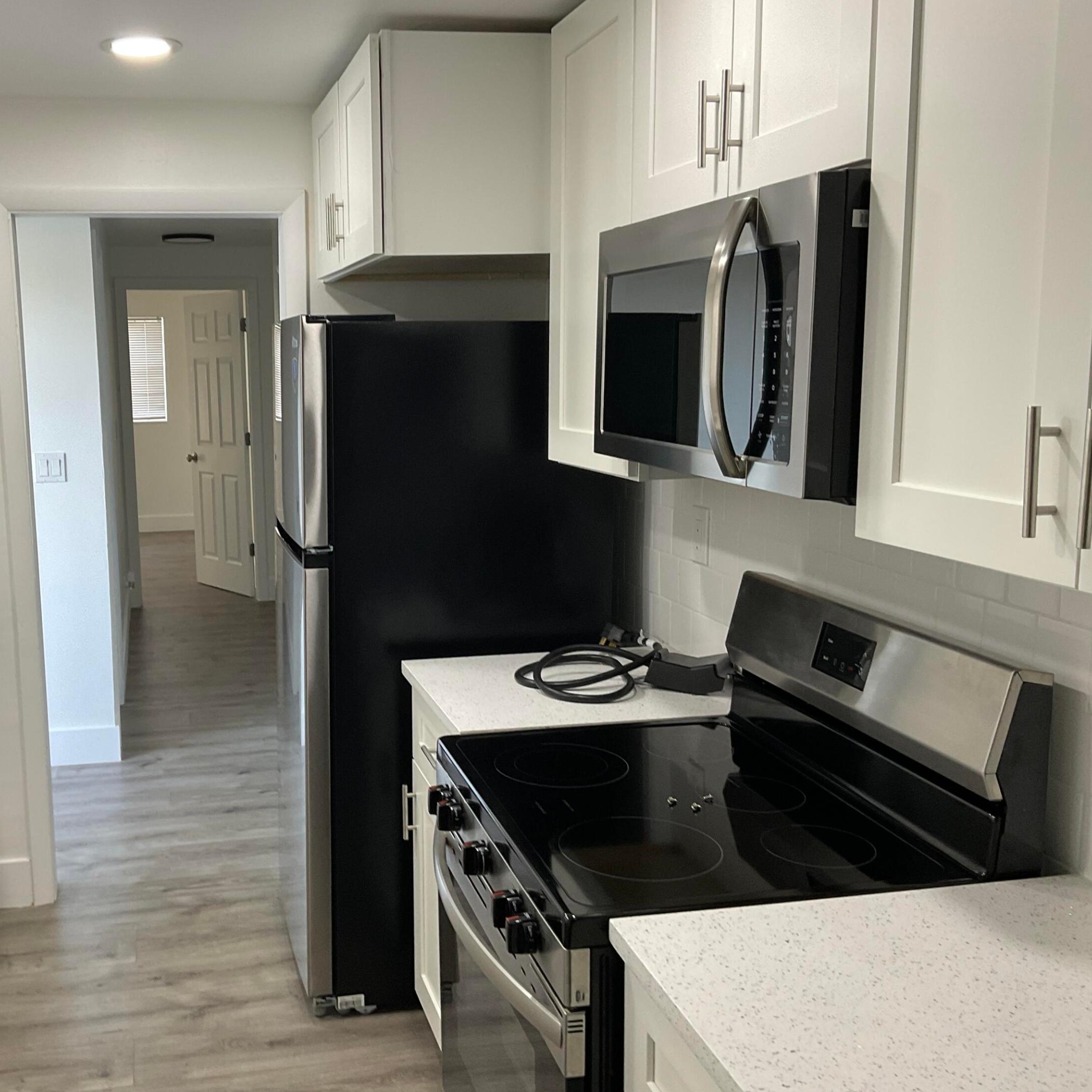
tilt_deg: -8.7
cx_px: 366
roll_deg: -0.5
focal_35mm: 35
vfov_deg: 47.2
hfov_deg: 46.5
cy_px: 539
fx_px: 1249
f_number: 1.8
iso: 40
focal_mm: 3
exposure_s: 1/60
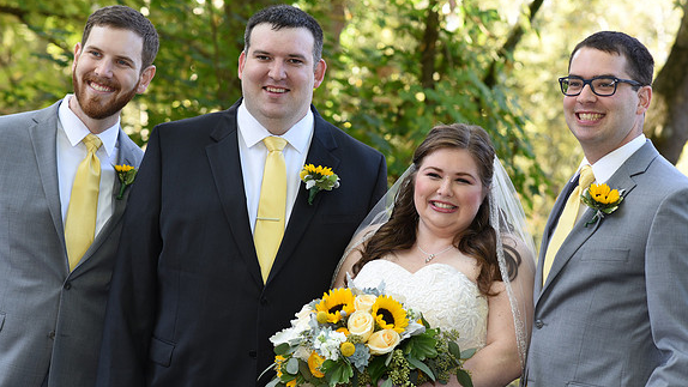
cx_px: 345
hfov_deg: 23.7
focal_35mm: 90
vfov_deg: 13.4
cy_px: 178
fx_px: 1642
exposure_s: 1/200
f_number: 4.5
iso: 500
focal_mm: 85
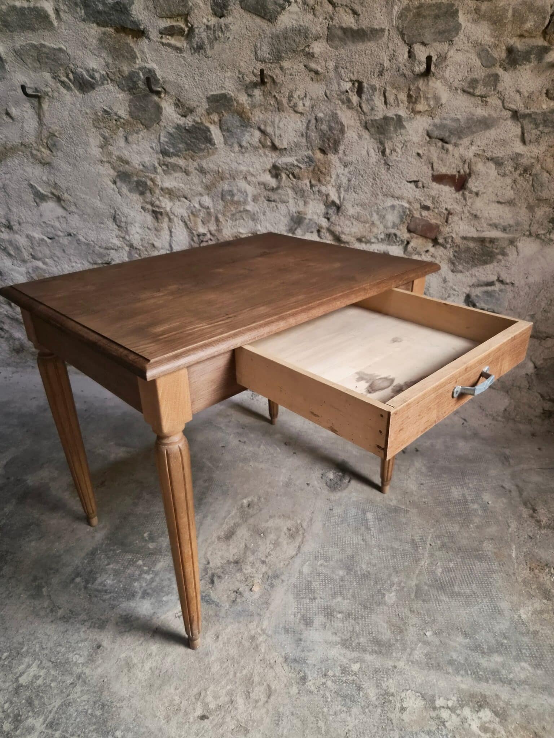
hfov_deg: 58.9
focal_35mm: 23
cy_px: 369
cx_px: 277
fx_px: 491
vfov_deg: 73.9
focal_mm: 5.4
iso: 1250
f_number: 1.8
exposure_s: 1/100
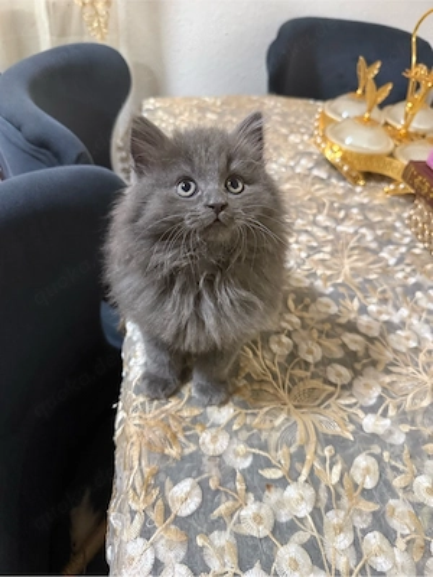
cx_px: 216
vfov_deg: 71.6
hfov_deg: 56.8
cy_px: 288
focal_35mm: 24
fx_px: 400
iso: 640
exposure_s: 1/50
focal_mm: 6.76
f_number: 1.78
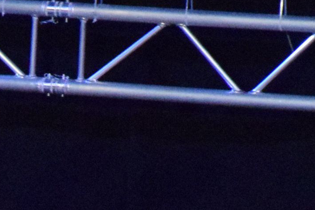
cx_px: -285
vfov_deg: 1.4
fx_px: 8693
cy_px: 494
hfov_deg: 2.1
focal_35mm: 993
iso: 10000
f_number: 5.6
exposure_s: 1/160
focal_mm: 105
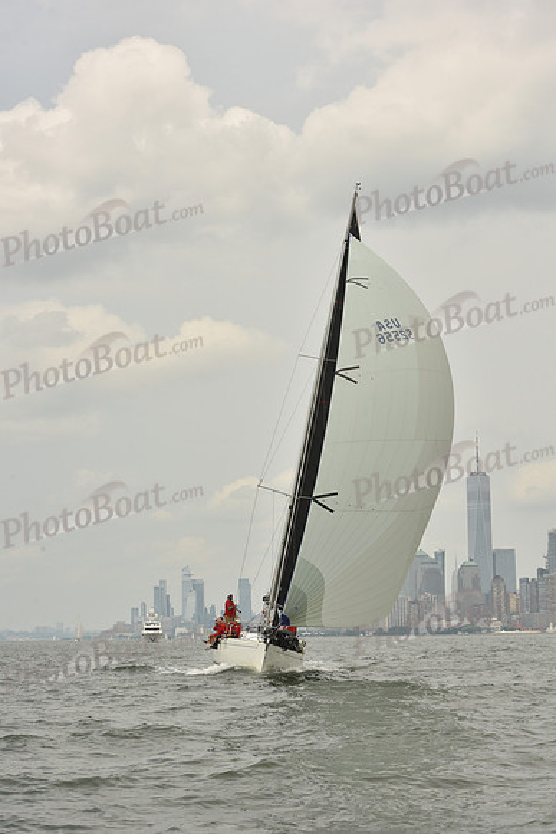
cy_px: 417
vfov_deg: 28.8
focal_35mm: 70
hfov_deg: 19.5
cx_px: 278
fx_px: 1621
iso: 250
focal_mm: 70
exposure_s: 1/640
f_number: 11
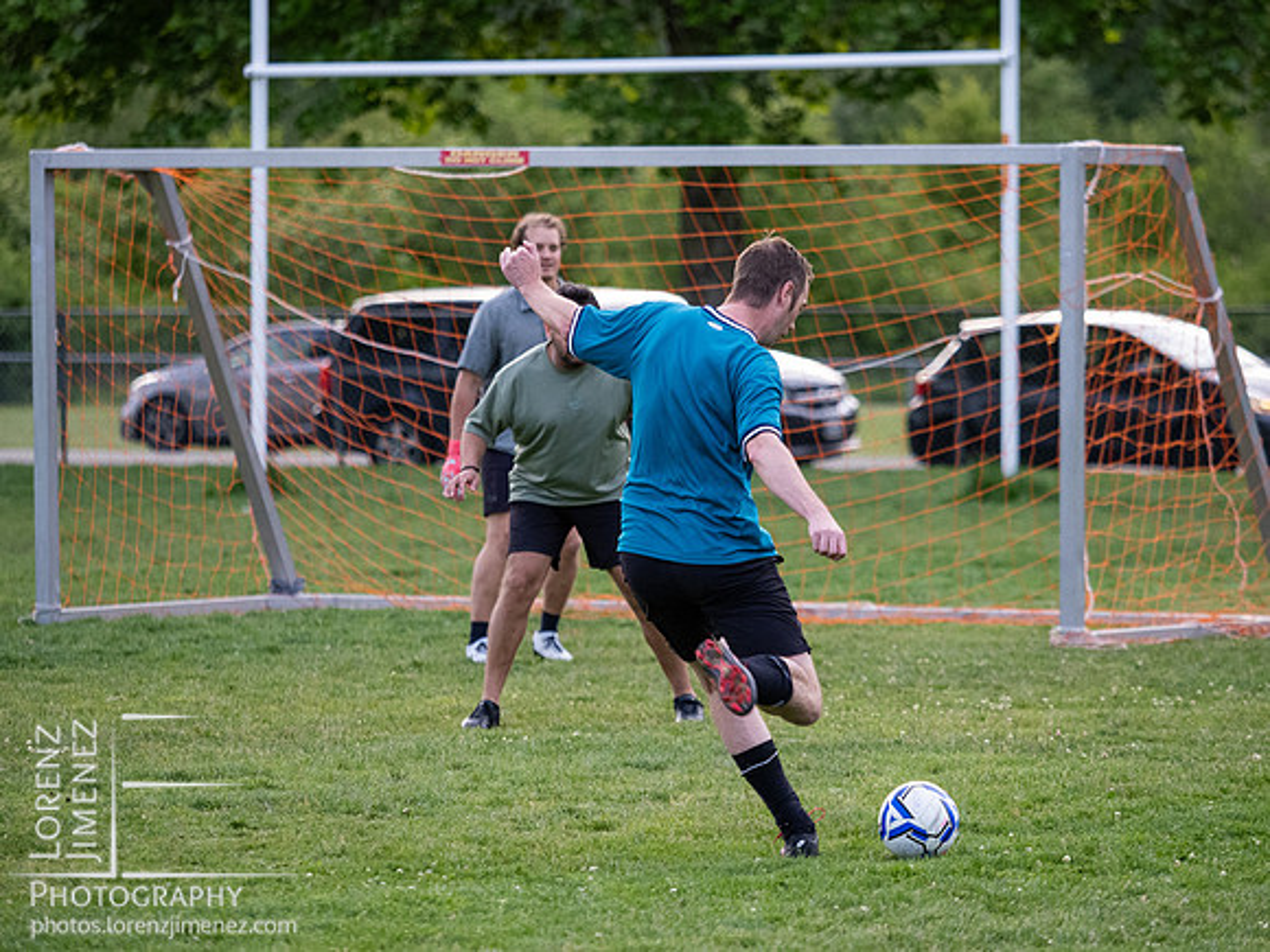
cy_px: 476
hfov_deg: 7.4
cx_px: 635
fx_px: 9825
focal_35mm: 268
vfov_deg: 5.6
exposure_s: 1/1000
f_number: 2.8
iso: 1250
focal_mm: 130
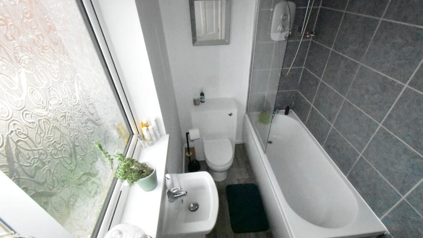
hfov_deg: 99.4
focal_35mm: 16
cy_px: 135
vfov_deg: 66.8
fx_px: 179
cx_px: 214
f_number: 22
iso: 25600
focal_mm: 10
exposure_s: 1/200
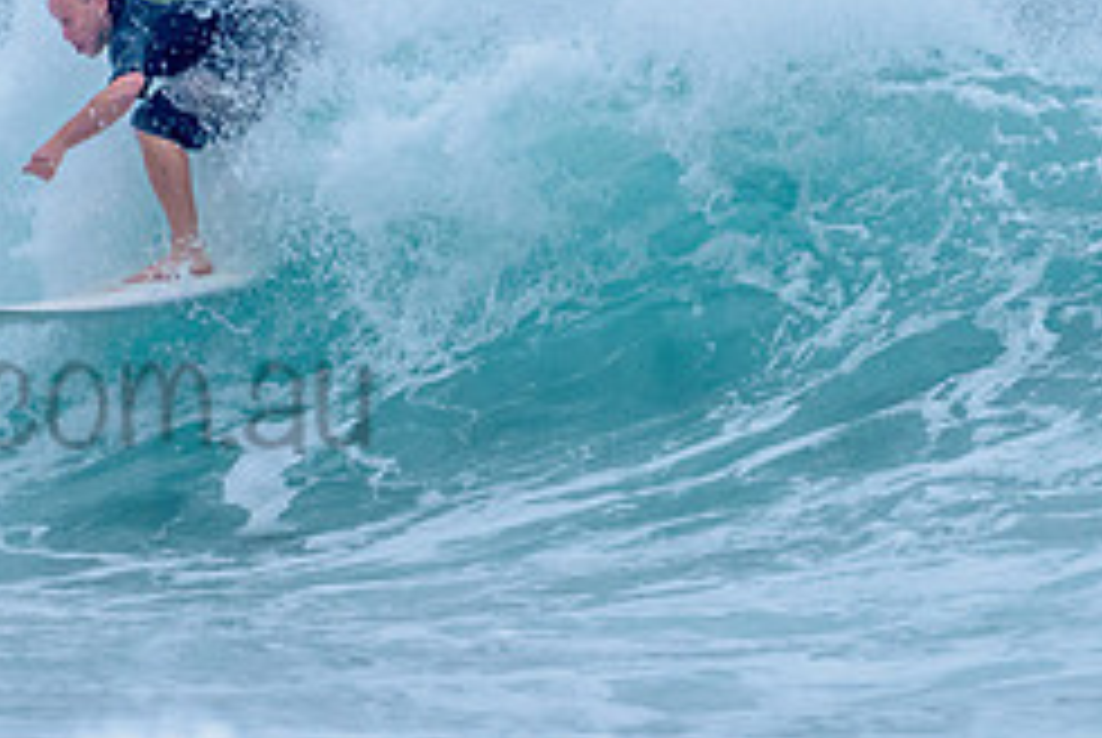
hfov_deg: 1.4
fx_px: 45511
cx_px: 205
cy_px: 290
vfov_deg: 0.9
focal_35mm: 1485
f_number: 5.6
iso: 800
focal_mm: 500
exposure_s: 1/2000
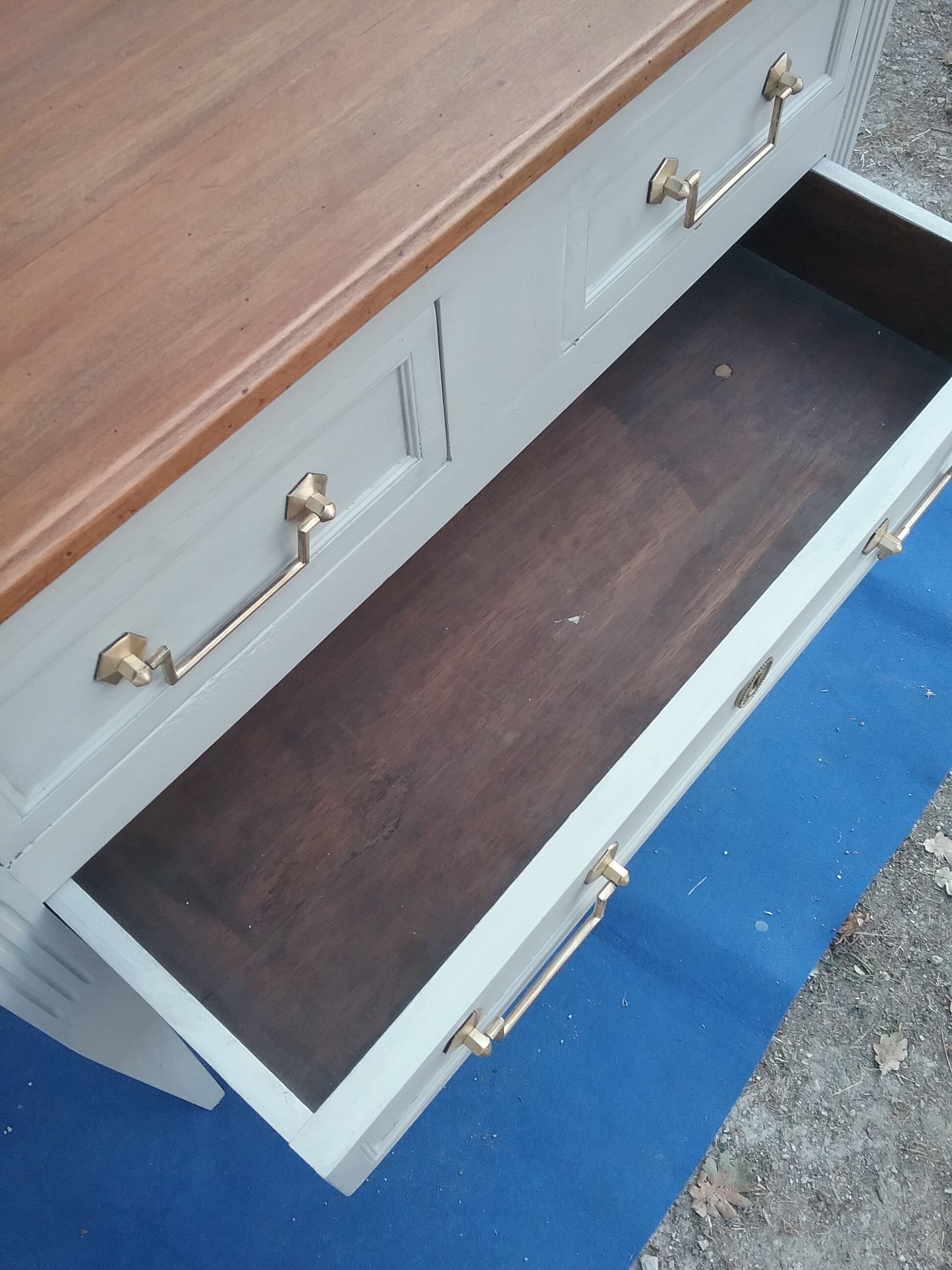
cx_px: 476
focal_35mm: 31
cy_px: 635
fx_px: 1137
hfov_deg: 45.4
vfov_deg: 58.4
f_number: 2.2
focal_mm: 3.3
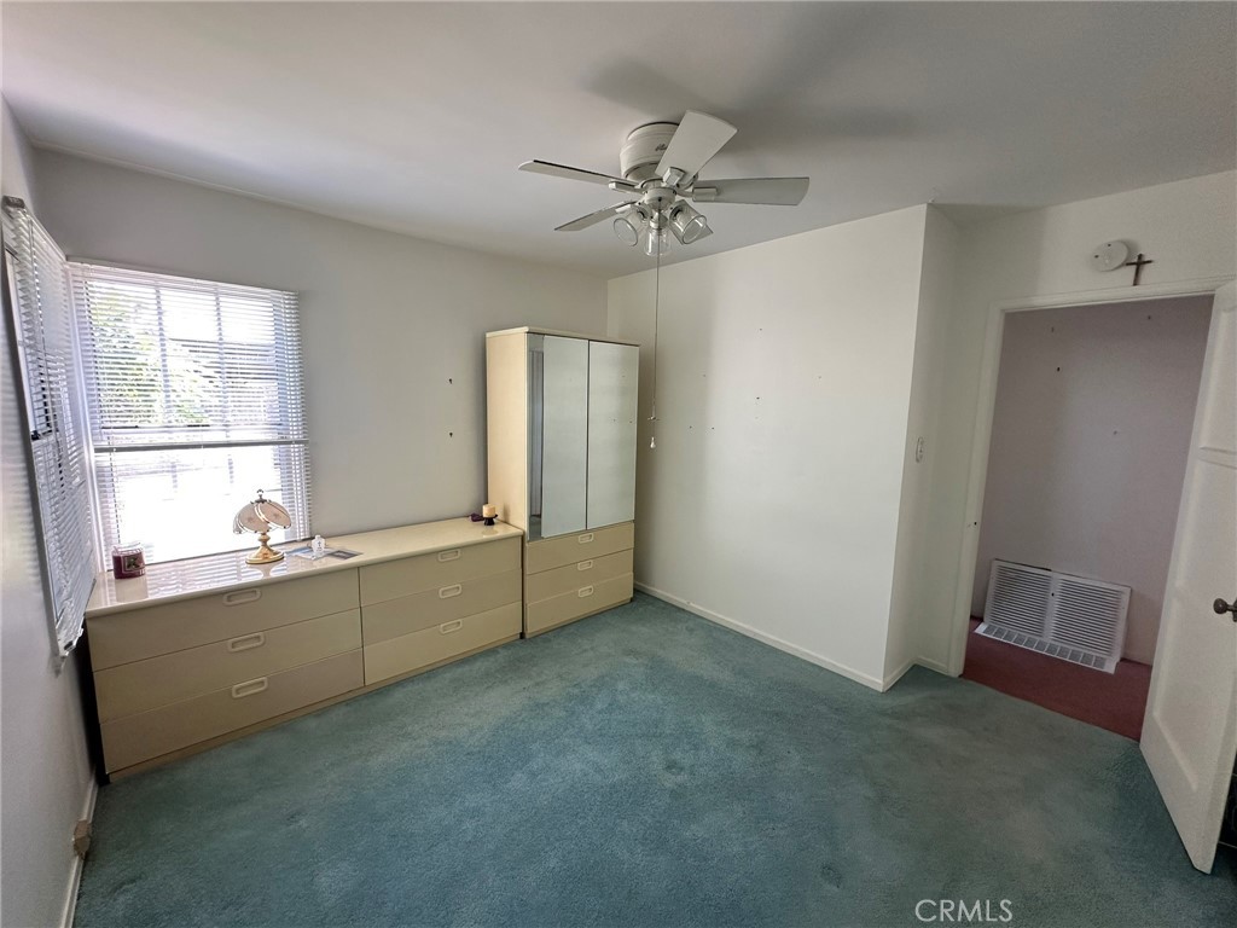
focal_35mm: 14
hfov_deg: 102.1
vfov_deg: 85.7
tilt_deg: -6.9
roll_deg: -1.2
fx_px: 500
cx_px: 618
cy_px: 464
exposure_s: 1/99
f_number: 2.2
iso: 160
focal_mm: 2.22
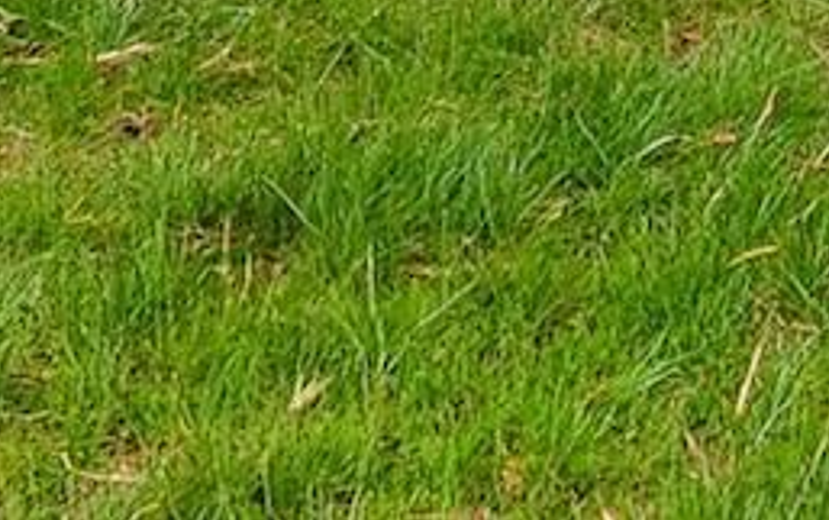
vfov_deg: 7.6
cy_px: -1629
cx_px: 571
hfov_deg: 18.7
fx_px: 2509
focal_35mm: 111
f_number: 6.3
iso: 400
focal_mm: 14
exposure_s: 1/1600
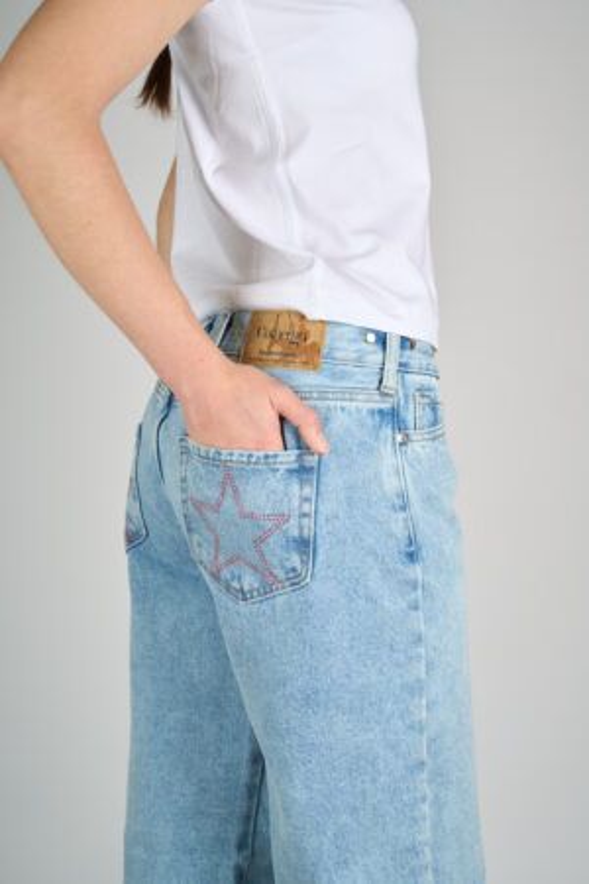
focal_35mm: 59
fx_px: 1440
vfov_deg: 34.1
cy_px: 442
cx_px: 294
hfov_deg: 23.1
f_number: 13
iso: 100
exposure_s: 1/160
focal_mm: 58.7
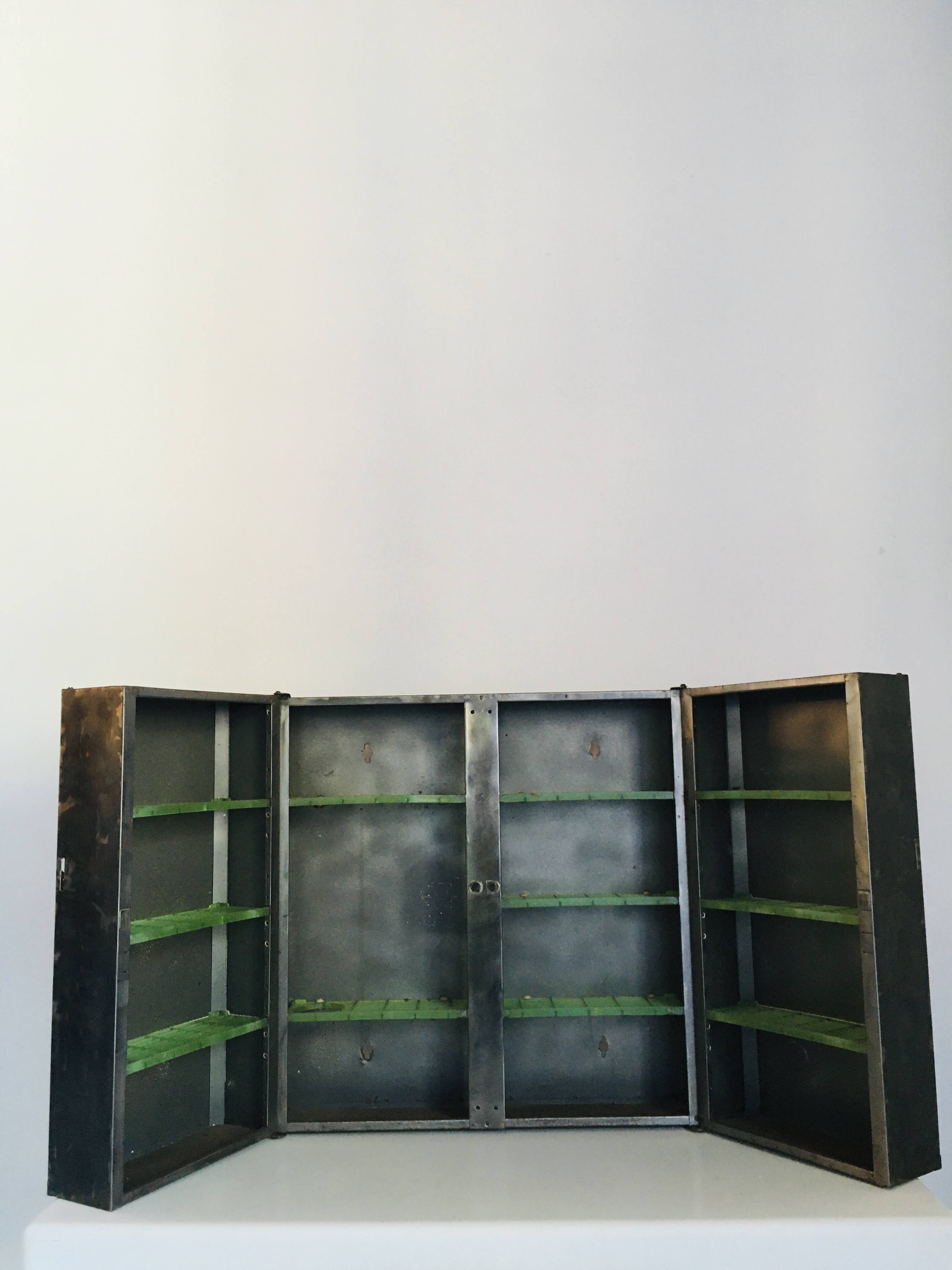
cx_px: 476
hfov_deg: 48.2
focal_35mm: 29
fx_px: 1063
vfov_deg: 61.7
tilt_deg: +5.8
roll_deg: +1.0
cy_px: 635
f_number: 2.2
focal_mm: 4.15
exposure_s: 1/33
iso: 125
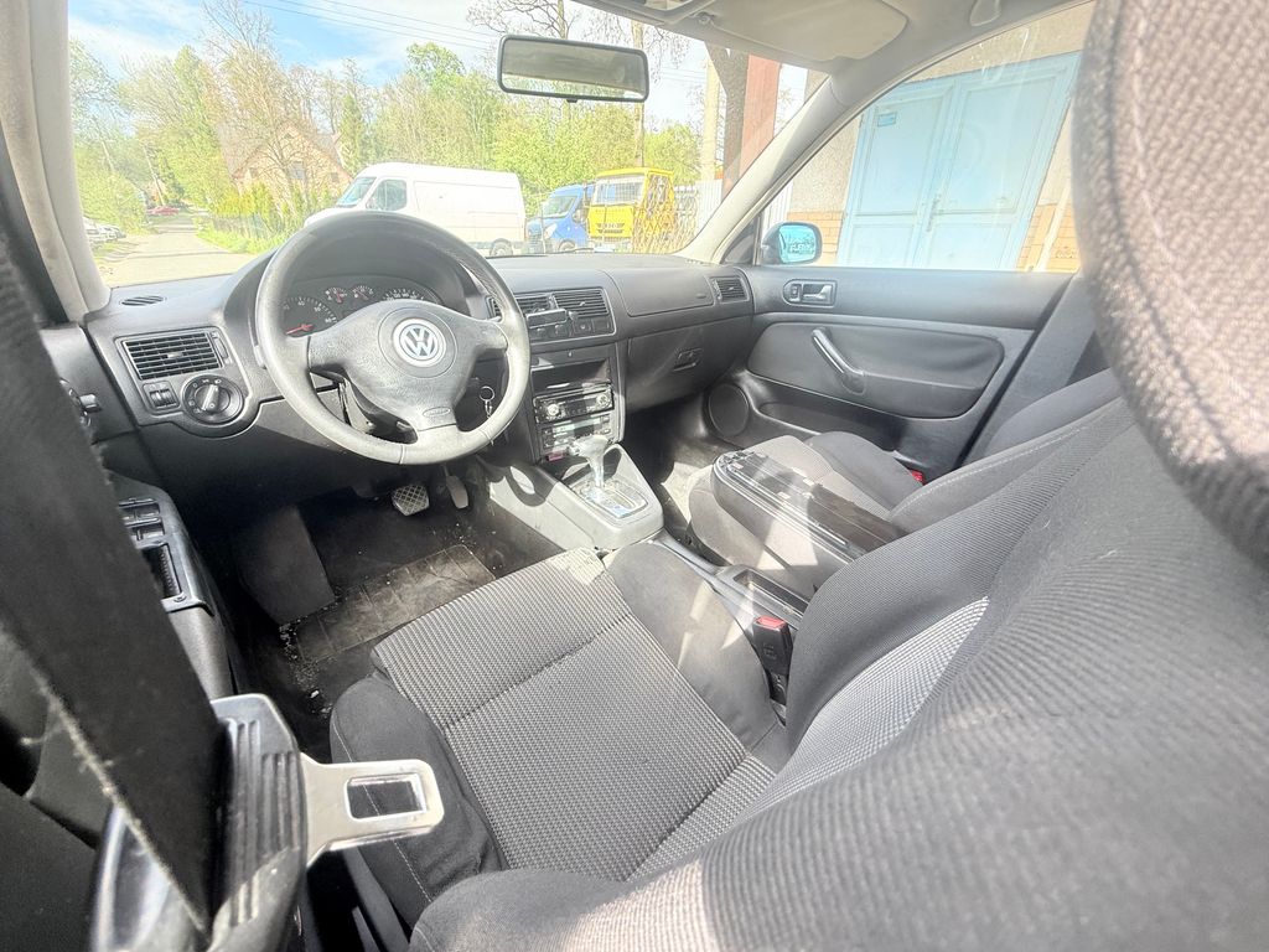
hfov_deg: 102.1
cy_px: 476
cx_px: 634
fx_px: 513
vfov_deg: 85.7
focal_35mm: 14
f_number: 2.2
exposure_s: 1/99
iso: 100
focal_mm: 2.22
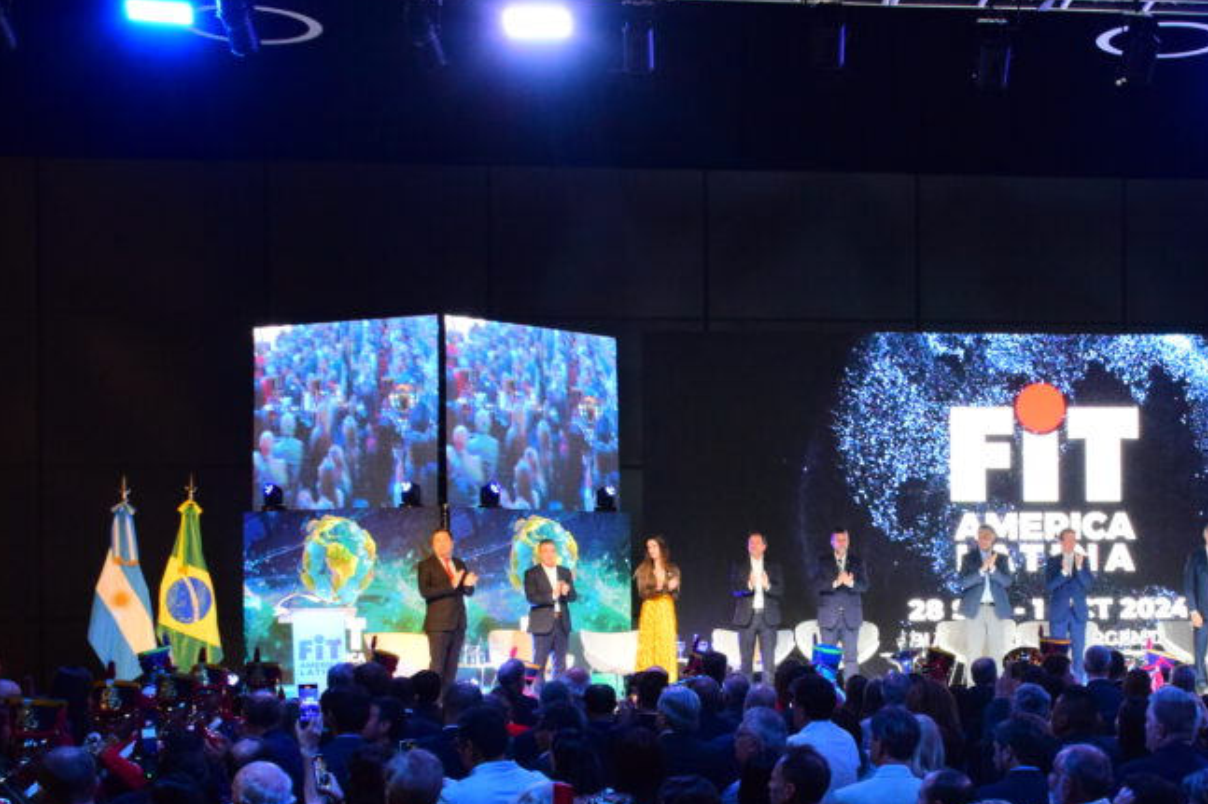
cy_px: 615
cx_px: 891
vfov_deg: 23.5
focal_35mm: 57
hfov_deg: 34.4
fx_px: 1912
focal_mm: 24
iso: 3200
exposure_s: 1/100
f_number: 7.1
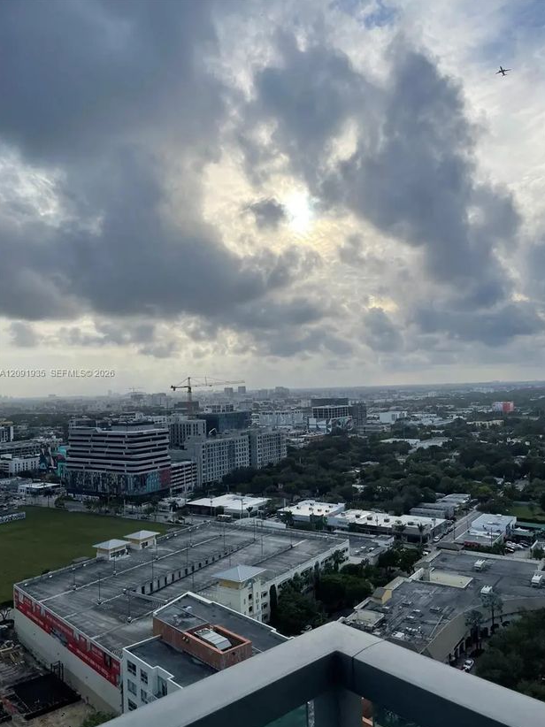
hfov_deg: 51.3
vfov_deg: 65.3
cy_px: 374
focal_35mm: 27
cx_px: 280
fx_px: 567
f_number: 1.6
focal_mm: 4.2
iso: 32
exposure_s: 1/4132
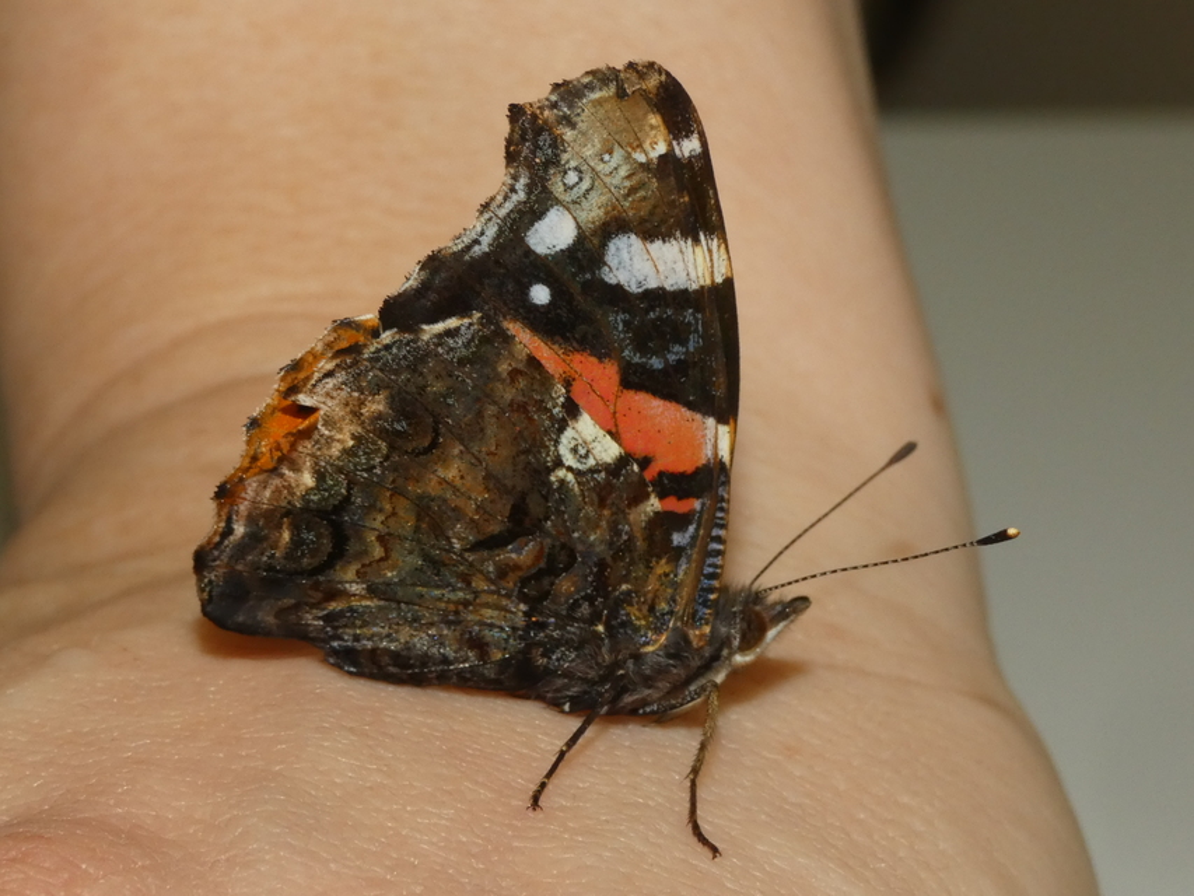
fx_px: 3795
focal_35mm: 110
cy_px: 448
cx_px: 597
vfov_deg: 13.5
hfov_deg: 17.9
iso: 320
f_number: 5
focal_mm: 19.7
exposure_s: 1/80
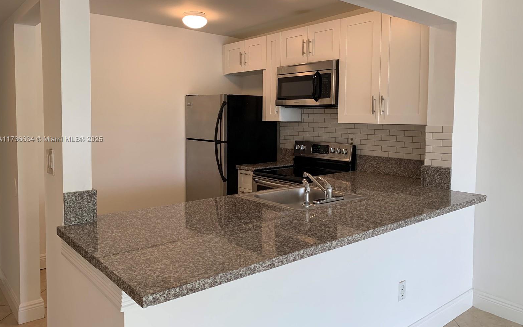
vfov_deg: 44.4
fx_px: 399
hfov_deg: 66.5
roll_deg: -0.8
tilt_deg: -4.2
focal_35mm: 28
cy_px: 140
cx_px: 262
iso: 64
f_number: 1.8
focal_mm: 4.25
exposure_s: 1/120
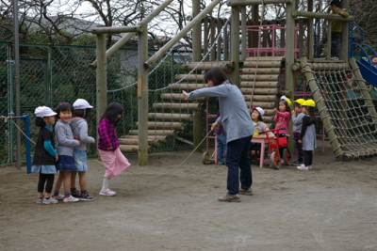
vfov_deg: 16.6
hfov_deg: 24.6
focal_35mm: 82
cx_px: 188
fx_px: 864
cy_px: 126
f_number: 8
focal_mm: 55
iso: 200
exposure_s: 1/125
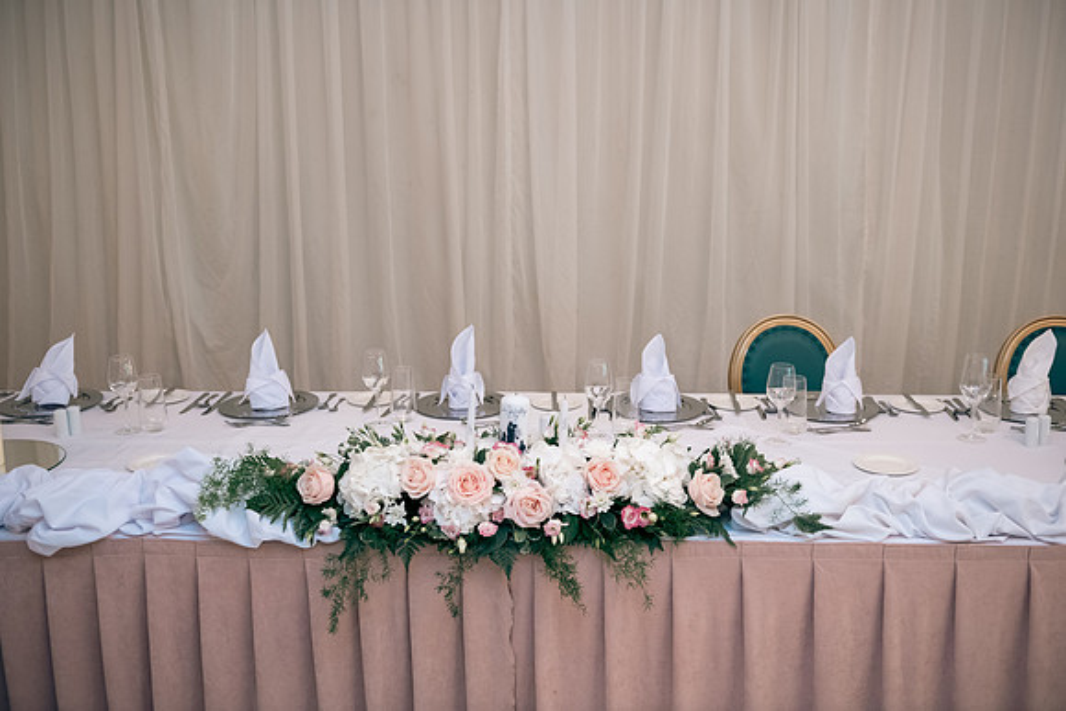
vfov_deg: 36.9
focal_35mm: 36
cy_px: 356
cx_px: 533
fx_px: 1066
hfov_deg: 53.1
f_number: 3.5
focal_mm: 36
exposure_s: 1/160
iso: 800
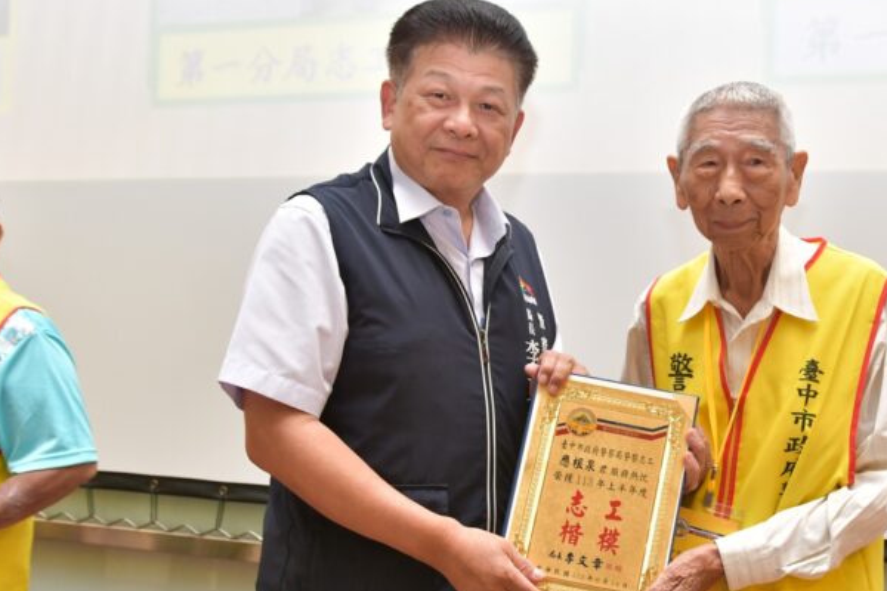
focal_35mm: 40
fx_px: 985
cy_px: 333
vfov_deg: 33.4
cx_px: 585
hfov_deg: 47.7
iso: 1000
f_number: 2.8
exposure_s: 1/160
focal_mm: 20
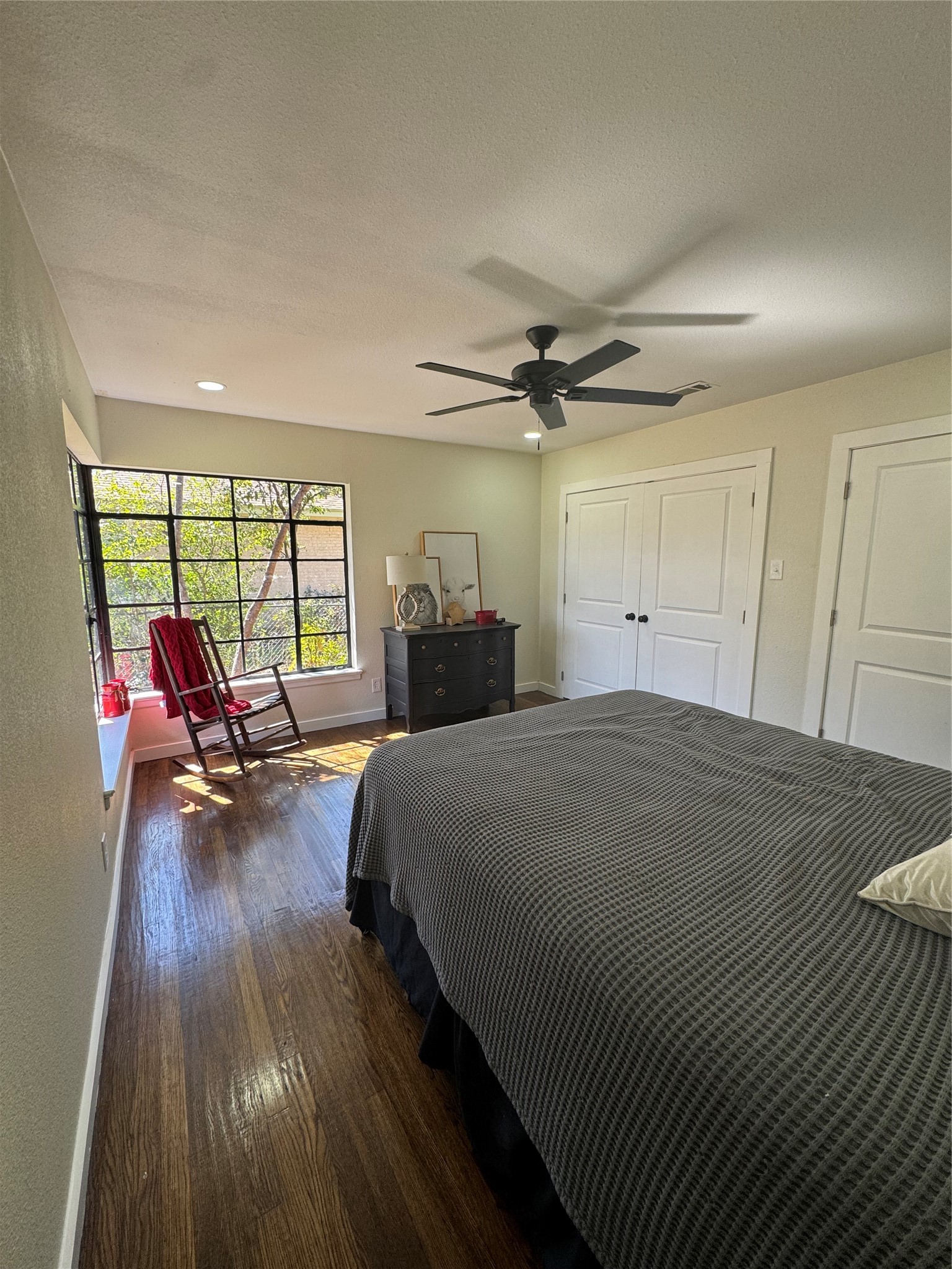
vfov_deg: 102.1
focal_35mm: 14
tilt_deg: -7.6
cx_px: 476
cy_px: 634
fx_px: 513
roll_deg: +0.2
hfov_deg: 85.7
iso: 64
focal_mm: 2.22
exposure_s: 1/99
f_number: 2.2
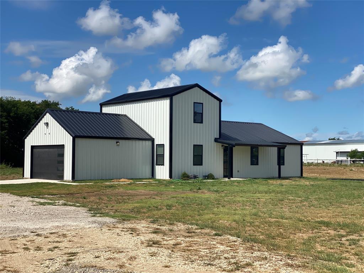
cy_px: 136
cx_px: 182
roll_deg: -1.1
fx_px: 547
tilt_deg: +2.6
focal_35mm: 52
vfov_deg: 28.0
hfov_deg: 36.8
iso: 20
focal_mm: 6
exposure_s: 1/2994
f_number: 2
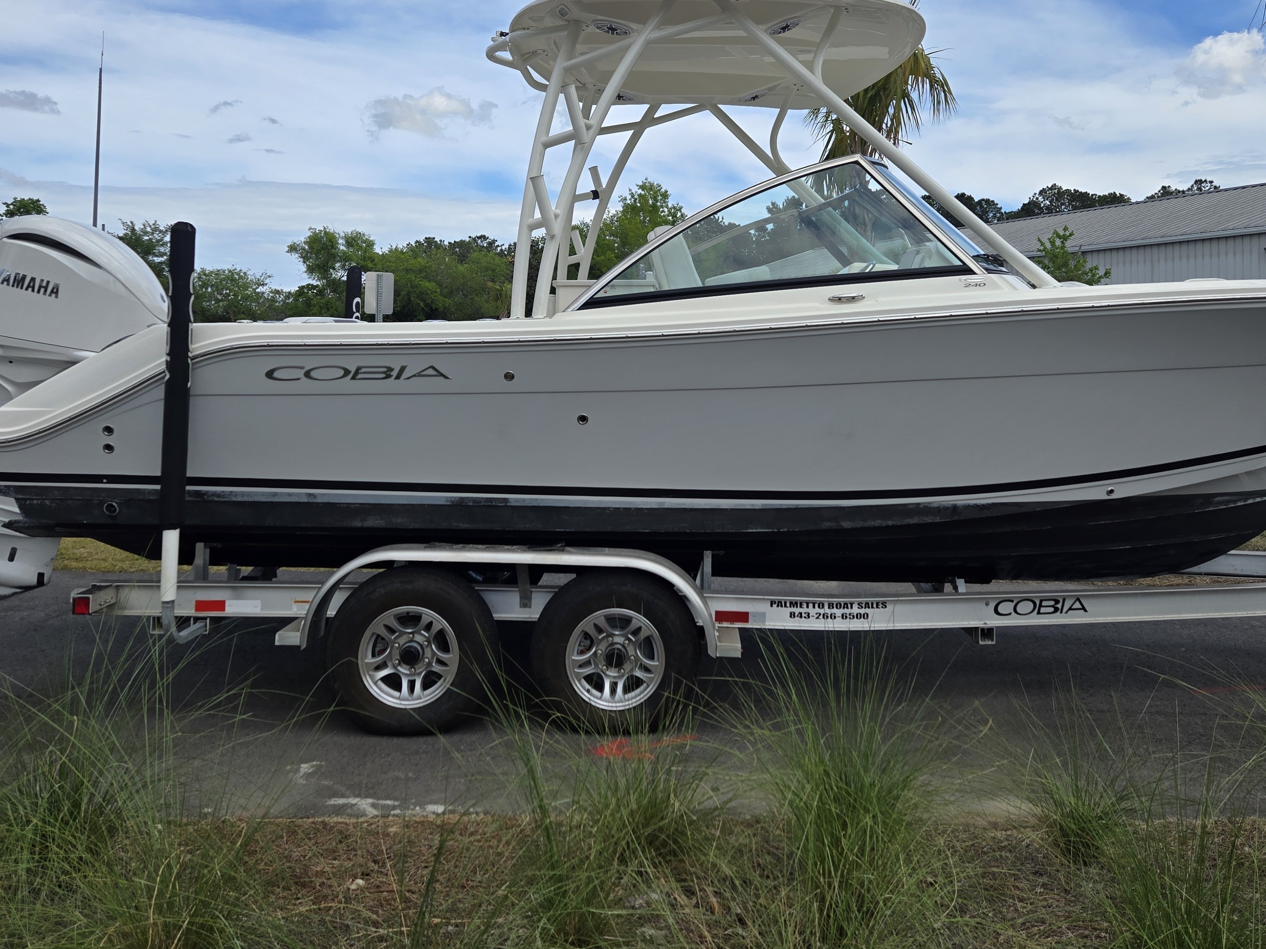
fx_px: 1170
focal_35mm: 32
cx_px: 672
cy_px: 316
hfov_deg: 56.8
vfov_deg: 43.5
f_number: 1.8
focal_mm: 5.4
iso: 25
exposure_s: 1/1994
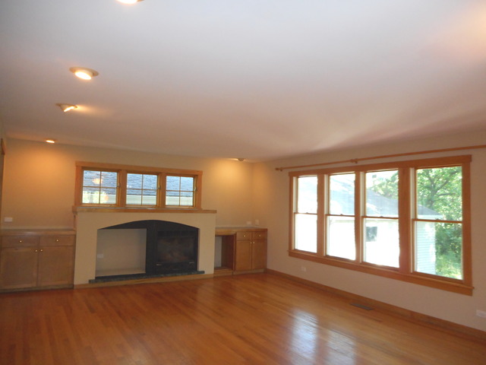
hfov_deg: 69.4
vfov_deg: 54.9
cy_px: 182
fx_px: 351
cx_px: 243
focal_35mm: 25
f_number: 3.7
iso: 320
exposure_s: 1/25
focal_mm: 4.5
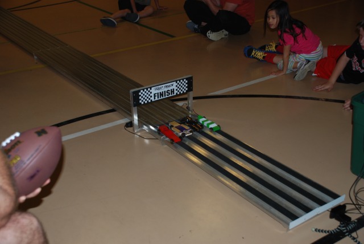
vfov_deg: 28.1
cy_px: 122
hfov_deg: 41.1
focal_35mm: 48
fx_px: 486
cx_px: 182
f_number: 4.2
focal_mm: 32
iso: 200
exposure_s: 1/60
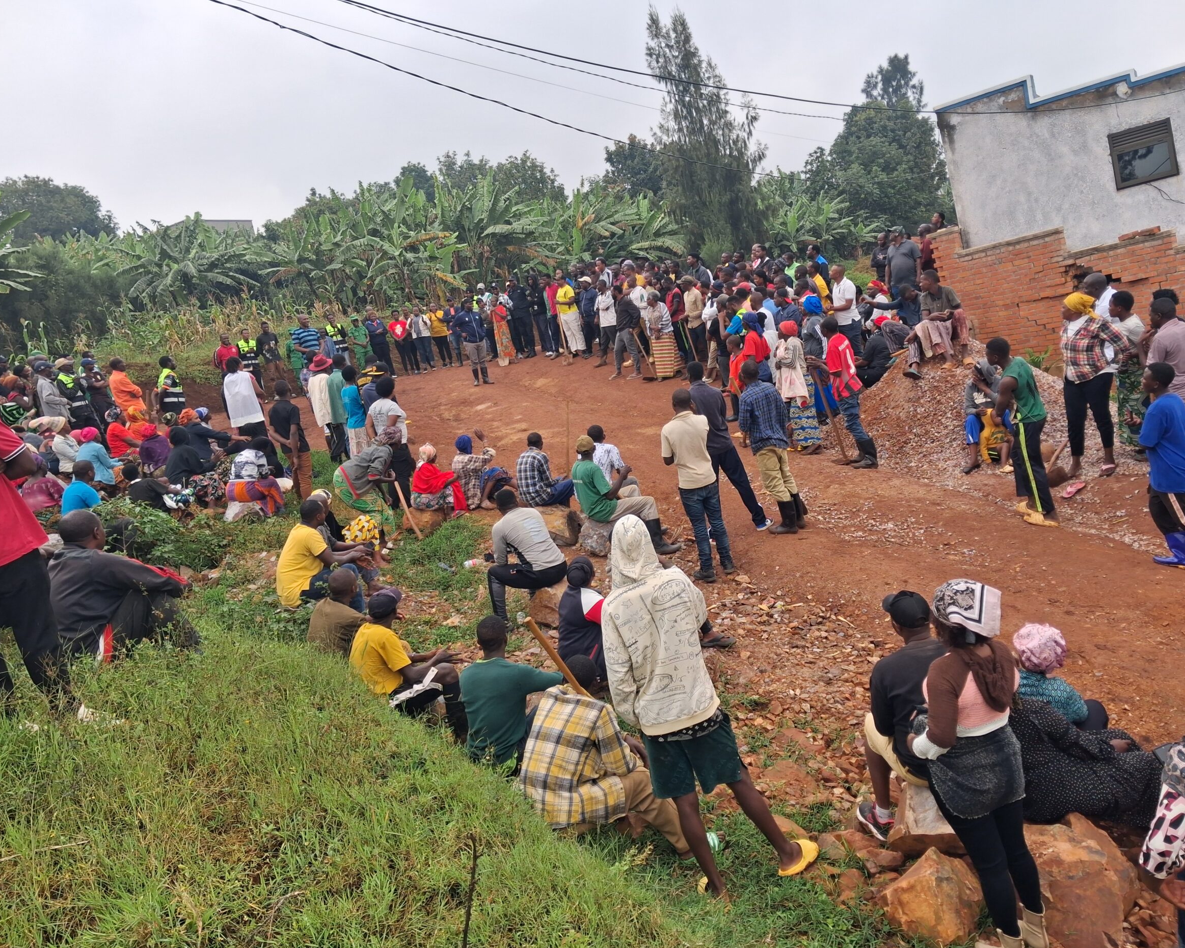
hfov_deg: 60.4
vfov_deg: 50.0
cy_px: 465
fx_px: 1017
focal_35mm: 29
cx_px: 623
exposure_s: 1/411
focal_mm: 4
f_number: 1.8
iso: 25
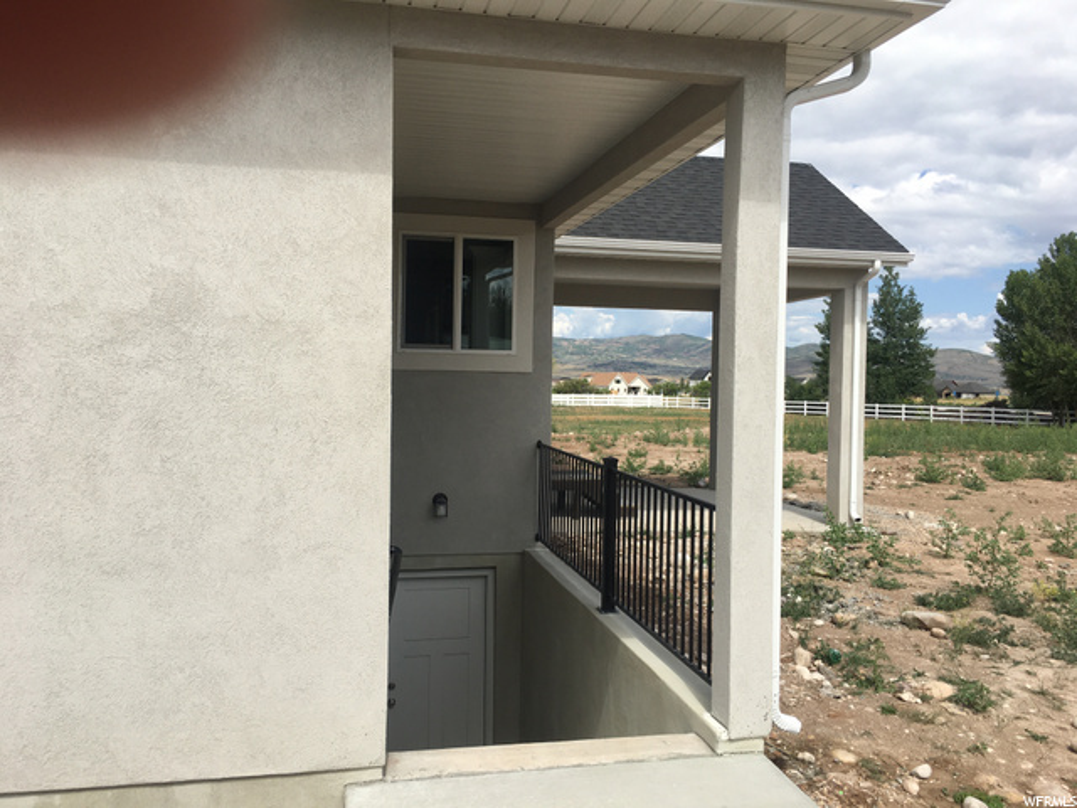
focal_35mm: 29
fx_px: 902
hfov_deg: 61.7
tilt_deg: +0.6
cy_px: 404
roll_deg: -1.2
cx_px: 538
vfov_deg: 48.2
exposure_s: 1/1672
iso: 25
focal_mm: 4.15
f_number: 2.2
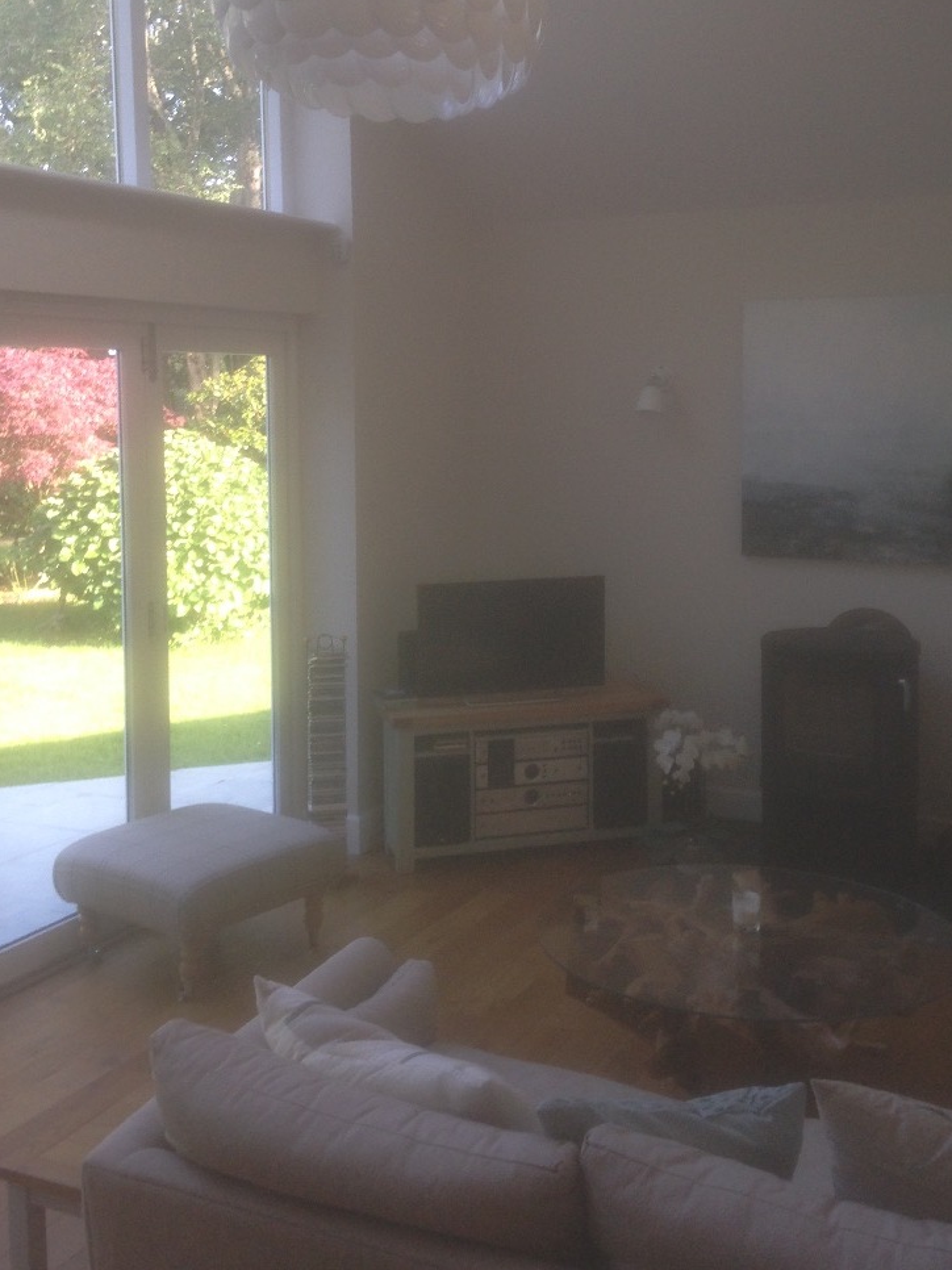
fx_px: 1504
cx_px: 526
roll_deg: +1.1
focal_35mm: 41
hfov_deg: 35.1
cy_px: 502
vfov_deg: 45.5
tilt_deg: -7.5
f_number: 2.4
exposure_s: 1/40
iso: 50
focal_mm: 4.12
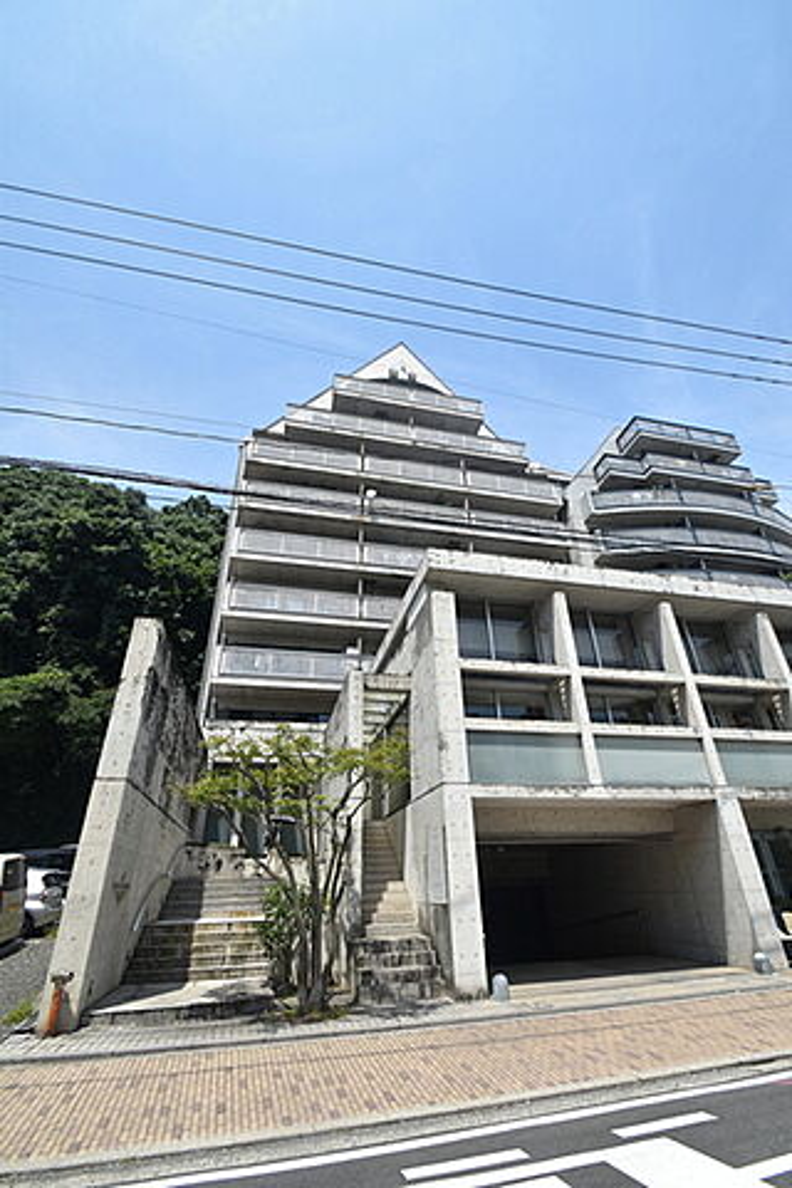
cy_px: 594
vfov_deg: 100.4
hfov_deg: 77.3
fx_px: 495
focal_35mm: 15
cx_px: 396
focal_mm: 10
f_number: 8
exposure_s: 1/250
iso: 110
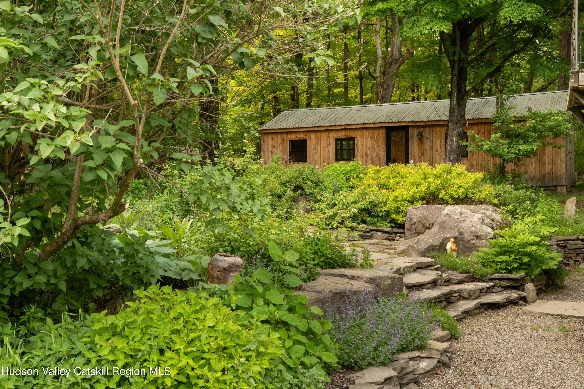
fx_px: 649
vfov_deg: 33.4
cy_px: 194
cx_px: 292
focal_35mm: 40
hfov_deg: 48.5
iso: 640
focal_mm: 40
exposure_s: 1/20
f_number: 16
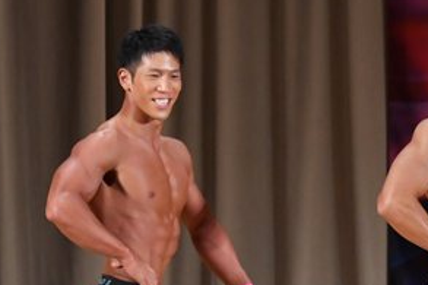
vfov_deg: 2.4
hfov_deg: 3.6
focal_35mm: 573
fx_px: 6808
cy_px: 251
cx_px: -42
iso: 4000
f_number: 5.6
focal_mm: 145
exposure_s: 1/400
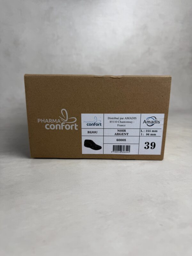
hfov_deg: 56.8
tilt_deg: -14.4
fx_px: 177
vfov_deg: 71.6
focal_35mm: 24
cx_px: 96
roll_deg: +0.3
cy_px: 128
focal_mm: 6.76
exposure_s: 1/212
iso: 64
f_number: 1.78
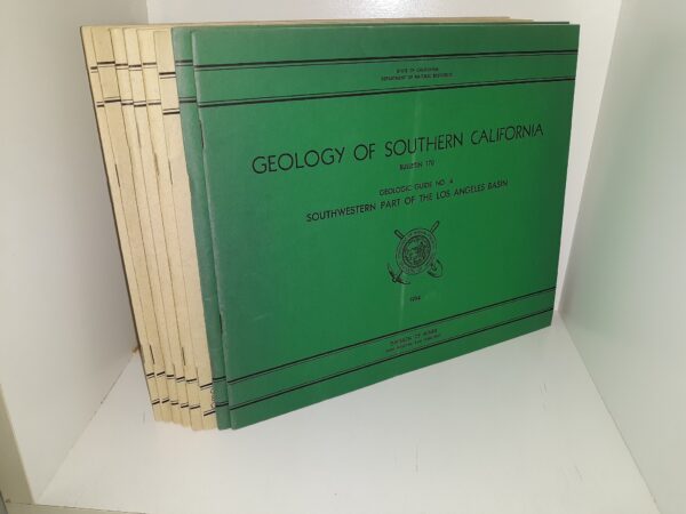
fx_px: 555
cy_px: 257
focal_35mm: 28
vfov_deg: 49.7
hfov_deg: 63.4
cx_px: 343
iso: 50
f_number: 1.7
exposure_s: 1/120
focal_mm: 3.7
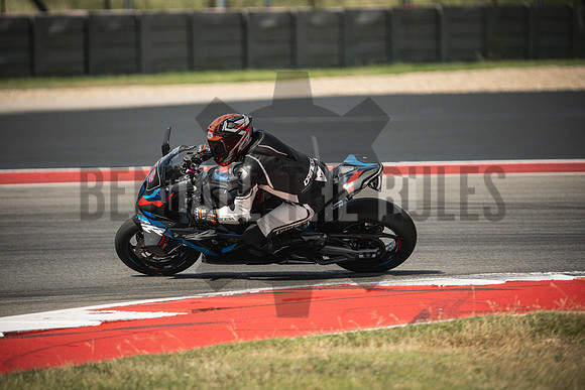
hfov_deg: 6.9
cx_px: 292
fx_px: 4876
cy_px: 195
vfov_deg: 4.6
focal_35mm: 300
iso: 1600
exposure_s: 1/1600
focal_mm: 200
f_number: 2
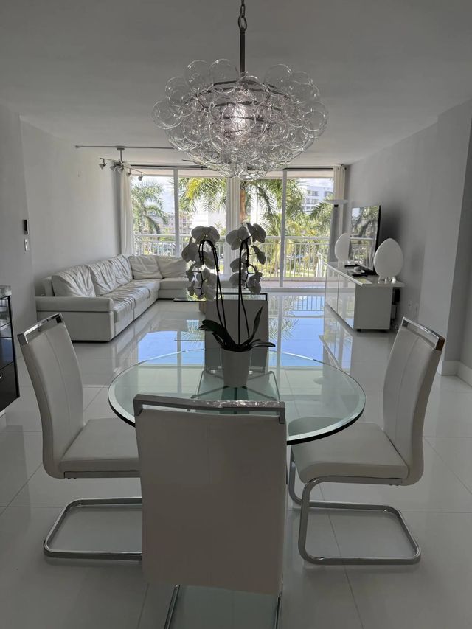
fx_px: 436
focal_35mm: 24
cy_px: 314
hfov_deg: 56.8
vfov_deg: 71.6
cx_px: 236
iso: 100
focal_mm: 6.76
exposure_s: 1/524
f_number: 1.78
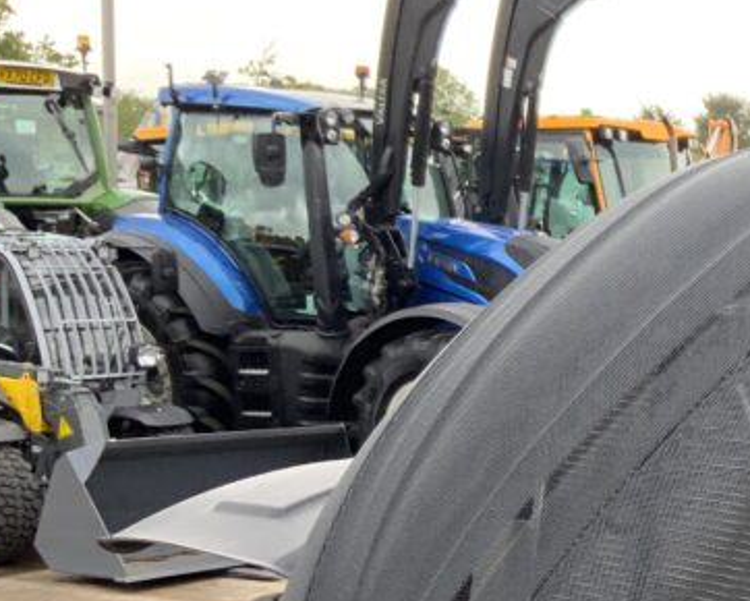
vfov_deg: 19.0
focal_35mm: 80
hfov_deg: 21.1
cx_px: 1034
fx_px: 1777
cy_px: 506
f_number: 1.8
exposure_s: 1/123
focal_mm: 3
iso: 16
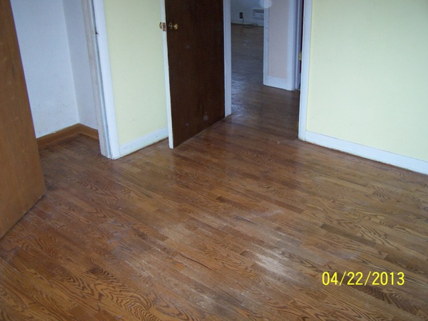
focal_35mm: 38
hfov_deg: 49.0
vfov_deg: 37.7
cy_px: 160
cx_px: 214
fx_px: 470
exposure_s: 1/60
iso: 140
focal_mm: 6.3
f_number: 2.8
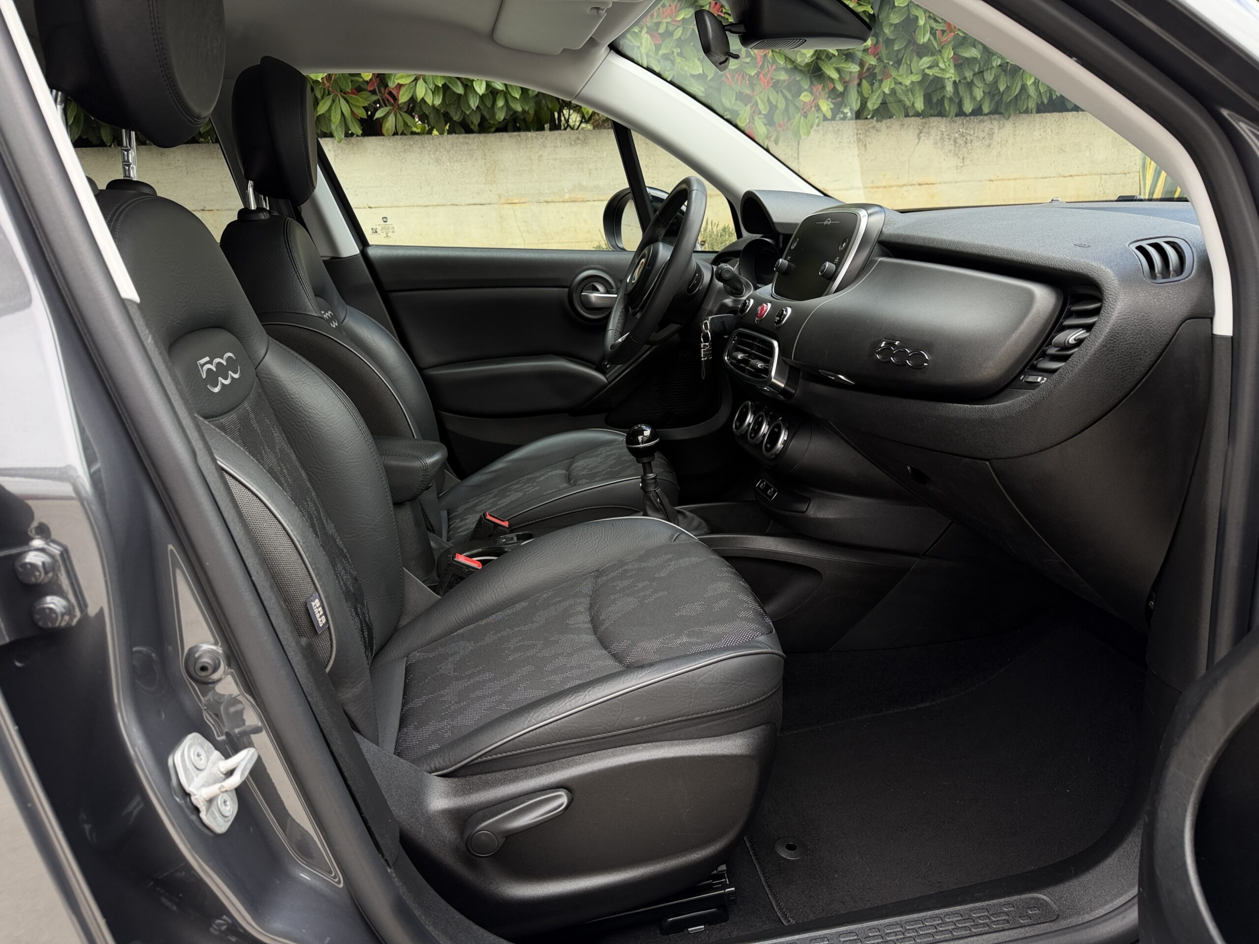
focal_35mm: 24
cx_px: 630
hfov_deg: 71.6
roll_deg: +3.4
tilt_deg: -15.0
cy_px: 472
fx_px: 873
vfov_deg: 56.8
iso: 80
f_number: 1.78
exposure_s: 1/172
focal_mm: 6.76
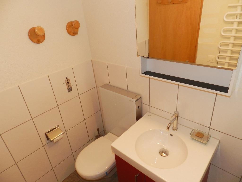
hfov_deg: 73.9
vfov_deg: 58.9
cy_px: 91
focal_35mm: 23
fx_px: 161
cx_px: 121
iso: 200
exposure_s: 1/30
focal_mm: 4
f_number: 3.4
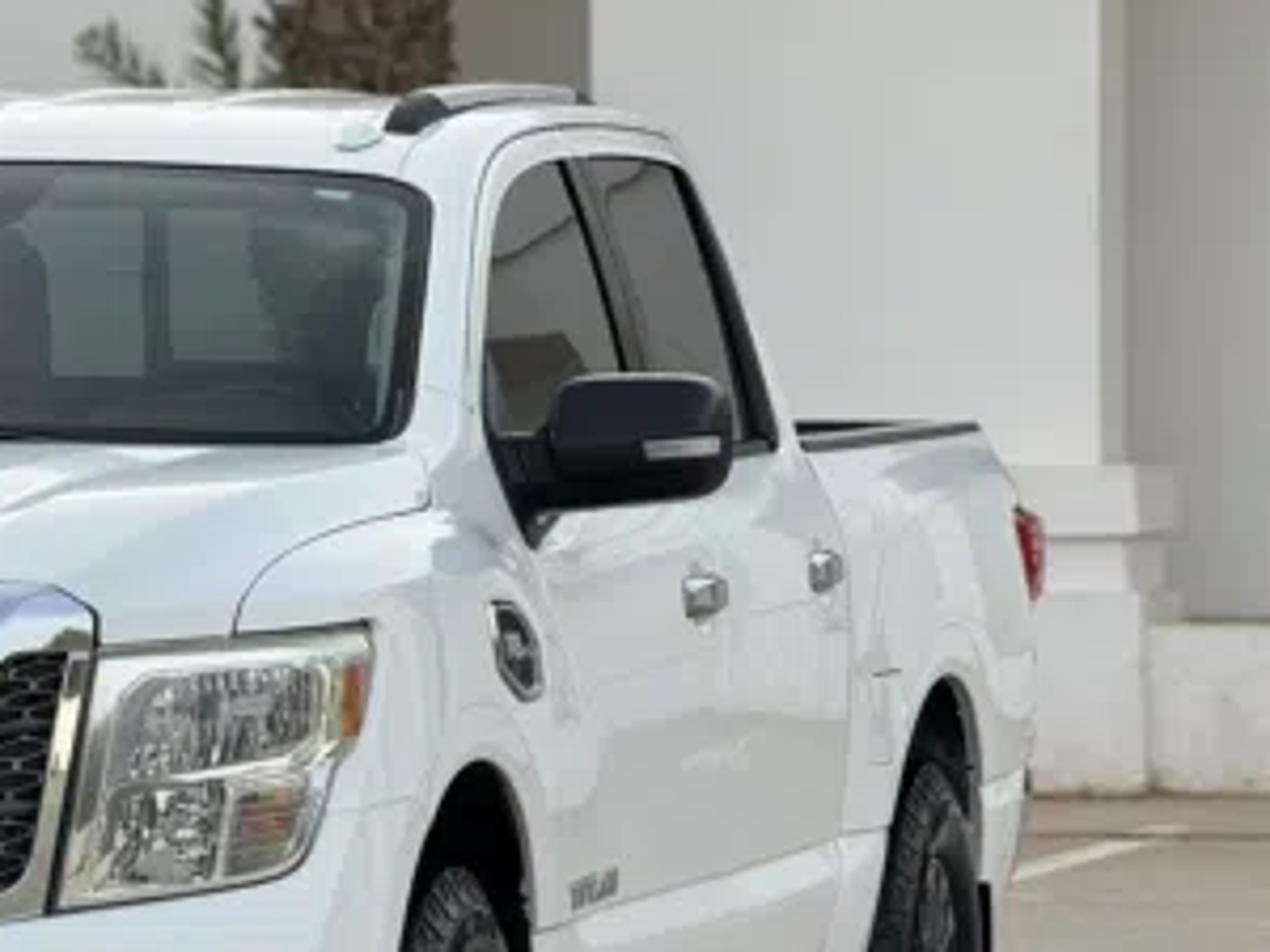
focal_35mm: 256
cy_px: 618
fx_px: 9392
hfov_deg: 7.7
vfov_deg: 5.8
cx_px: -30
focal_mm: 15.66
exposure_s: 1/444
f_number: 2.8
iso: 50
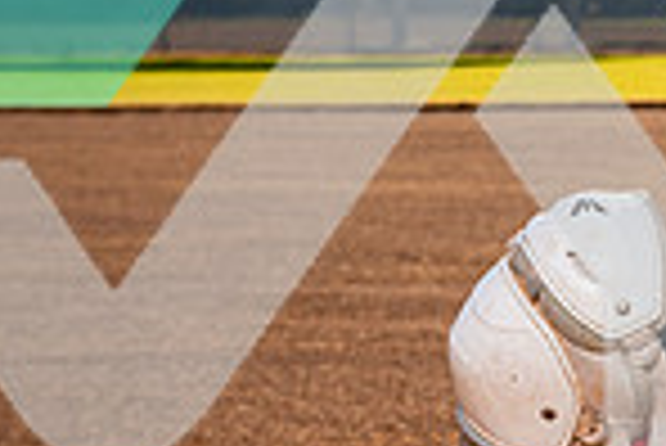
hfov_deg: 12.6
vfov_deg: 8.8
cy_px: 170
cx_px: 958
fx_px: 2889
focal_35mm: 156
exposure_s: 1/250
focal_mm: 37
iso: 100
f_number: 5.6
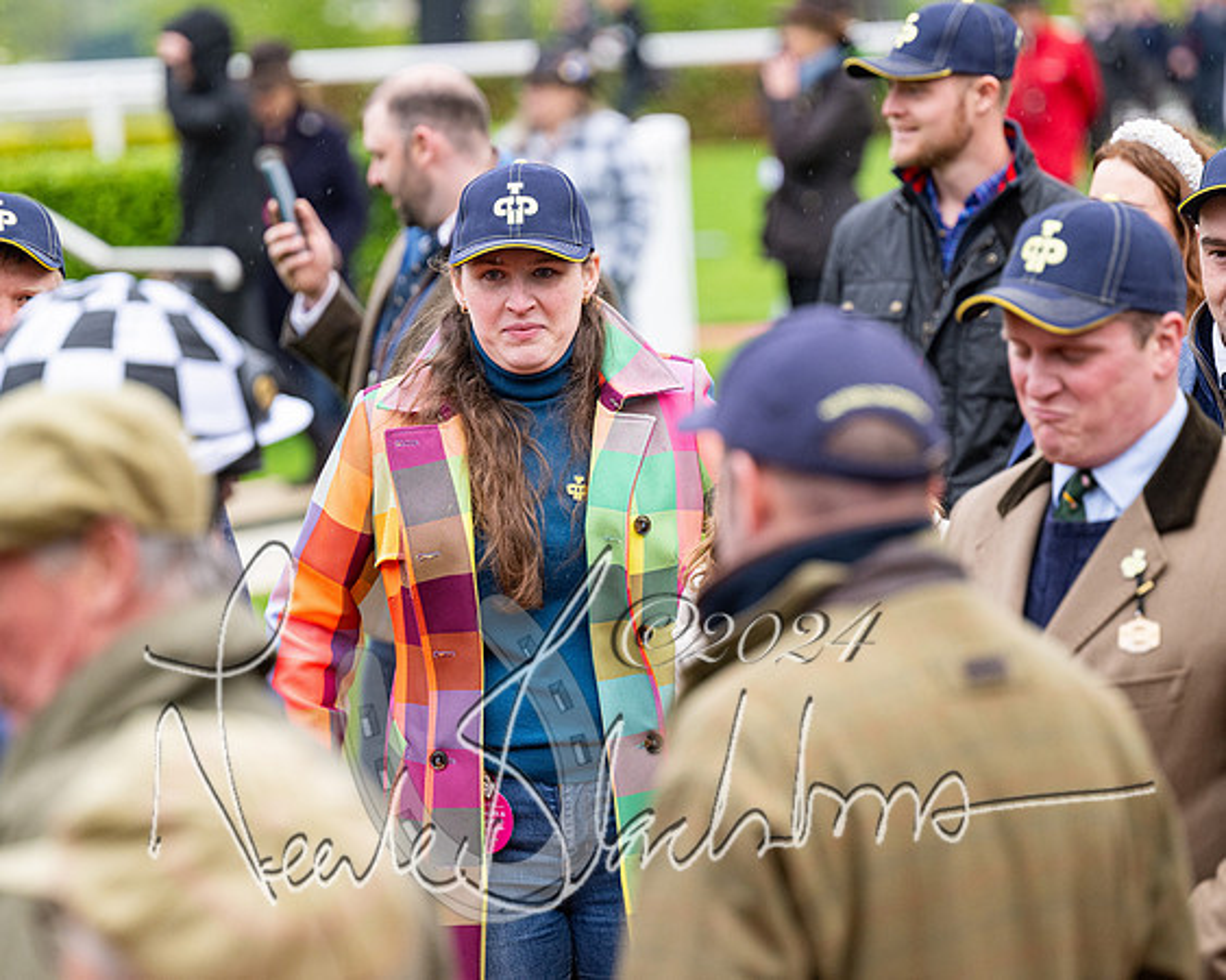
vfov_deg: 7.2
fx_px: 7761
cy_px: 490
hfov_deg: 9.0
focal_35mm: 214
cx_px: 603
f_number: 4
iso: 1000
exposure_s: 1/800
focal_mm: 190
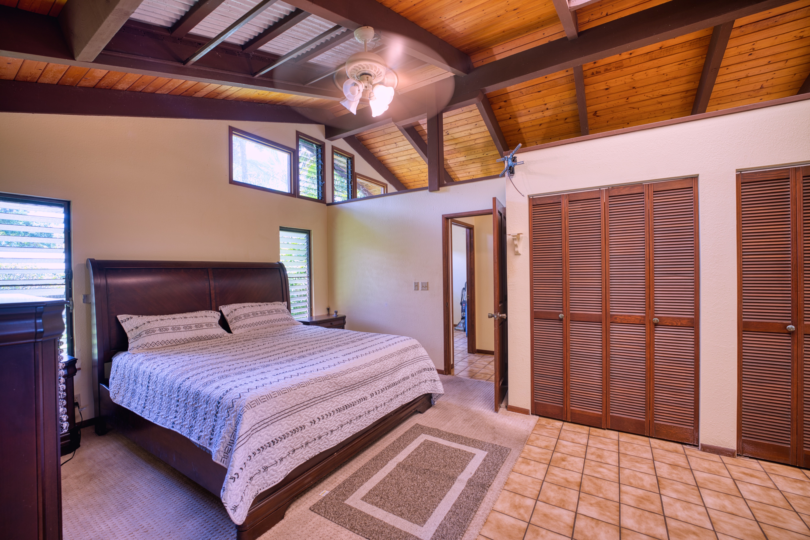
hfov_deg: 104.2
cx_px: 405
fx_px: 315
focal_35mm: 14
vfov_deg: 81.2
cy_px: 270
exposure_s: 1/4
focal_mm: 14
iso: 50
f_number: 5.6
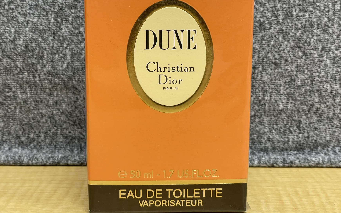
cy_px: 84
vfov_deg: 21.3
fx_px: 567
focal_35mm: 61
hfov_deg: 33.5
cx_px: 163
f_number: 2
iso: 200
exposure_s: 1/98
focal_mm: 6
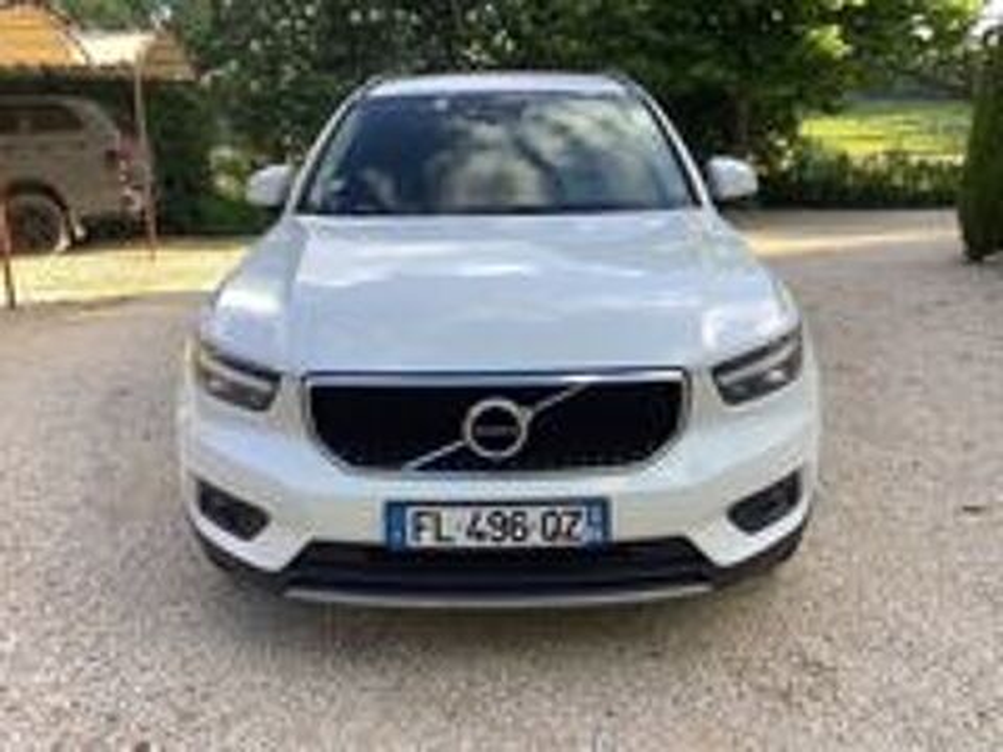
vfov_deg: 45.4
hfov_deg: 58.4
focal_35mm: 31
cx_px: 502
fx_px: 898
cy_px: 376
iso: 25
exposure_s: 1/220
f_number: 2.4
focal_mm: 3.3
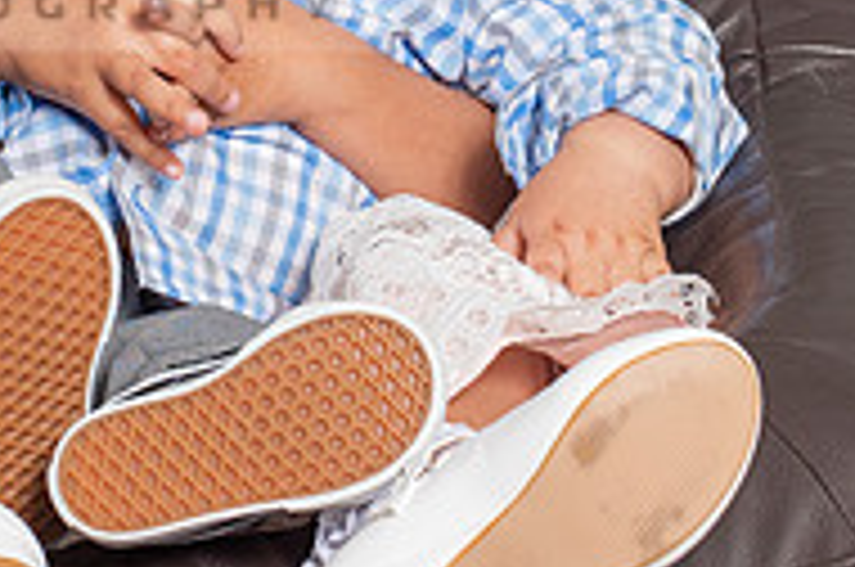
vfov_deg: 2.6
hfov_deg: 3.9
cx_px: 298
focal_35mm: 533
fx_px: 12637
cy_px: -39
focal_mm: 116
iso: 200
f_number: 5.6
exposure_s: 1/125
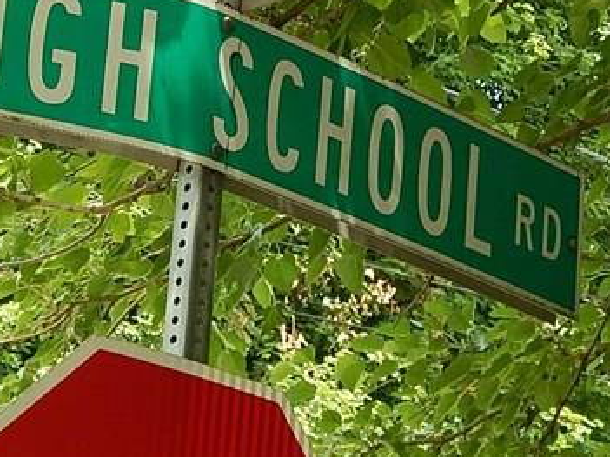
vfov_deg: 8.3
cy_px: 63
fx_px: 3136
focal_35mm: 178
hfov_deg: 11.0
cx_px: 63
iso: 125
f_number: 4
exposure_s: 1/200
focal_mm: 10.9
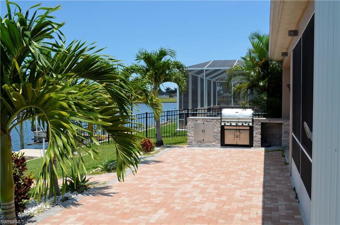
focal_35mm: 36
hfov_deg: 53.3
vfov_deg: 36.7
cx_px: 170
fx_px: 339
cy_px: 112
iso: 100
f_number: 8
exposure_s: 1/250
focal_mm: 24
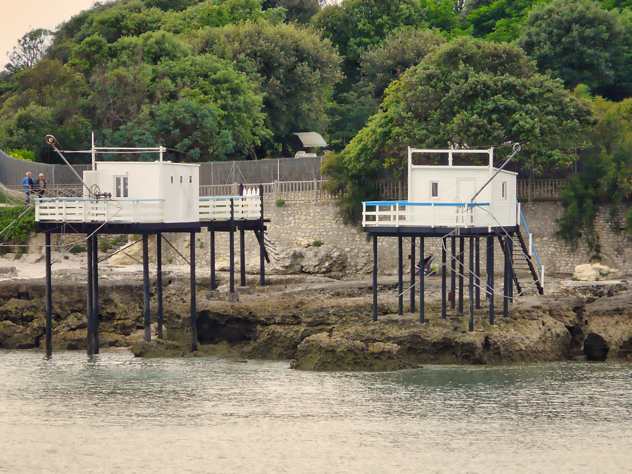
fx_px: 9804
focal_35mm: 537
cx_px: 316
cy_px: 237
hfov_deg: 3.7
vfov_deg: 2.8
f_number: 5.6
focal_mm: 55.4
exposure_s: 1/250
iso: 100
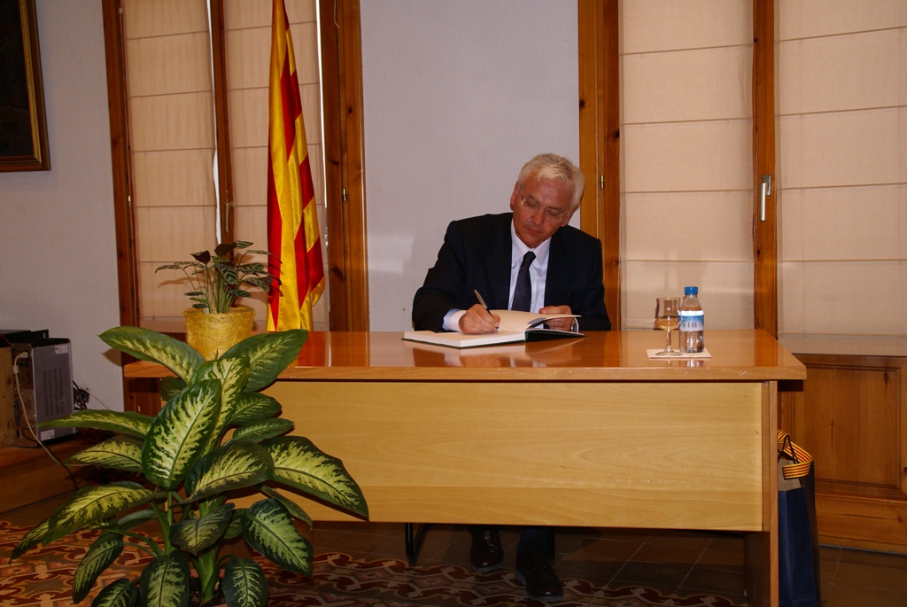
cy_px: 304
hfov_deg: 43.6
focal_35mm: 45
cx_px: 454
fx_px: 1135
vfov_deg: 29.9
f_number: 5.6
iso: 400
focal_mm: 30
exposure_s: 1/60
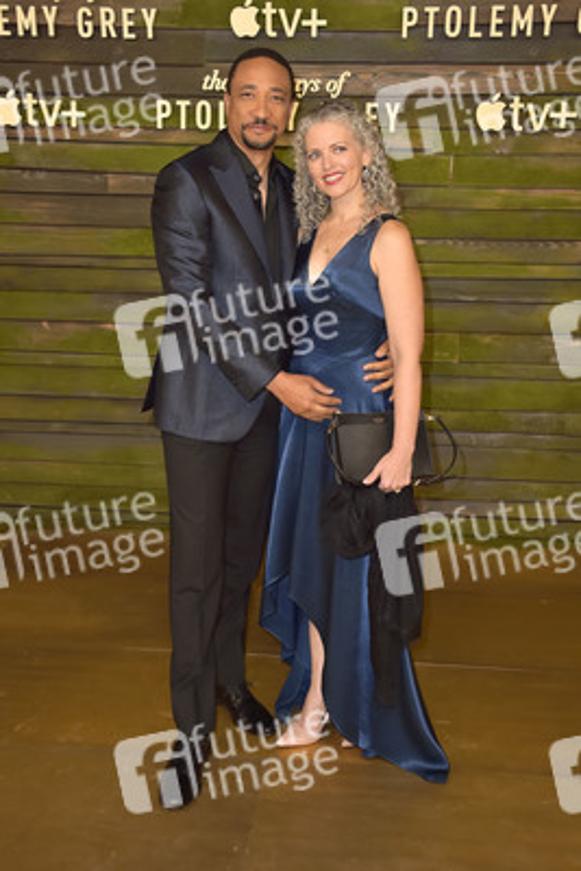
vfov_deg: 44.5
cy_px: 436
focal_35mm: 44
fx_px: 1064
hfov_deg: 30.5
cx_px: 290
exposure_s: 1/250
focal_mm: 44
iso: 320
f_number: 7.1
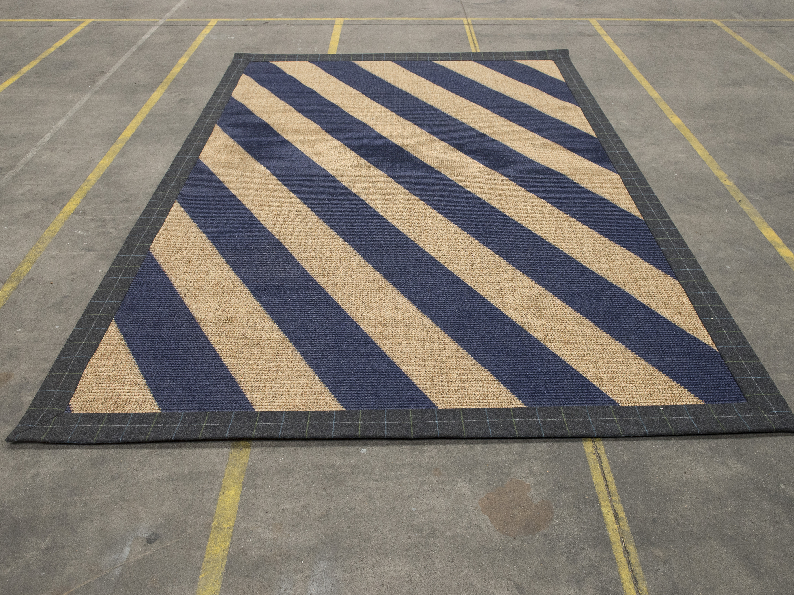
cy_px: 304
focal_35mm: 29
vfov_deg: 48.2
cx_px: 400
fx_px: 665
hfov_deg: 61.7
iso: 1600
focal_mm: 26
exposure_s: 1/250
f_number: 7.1
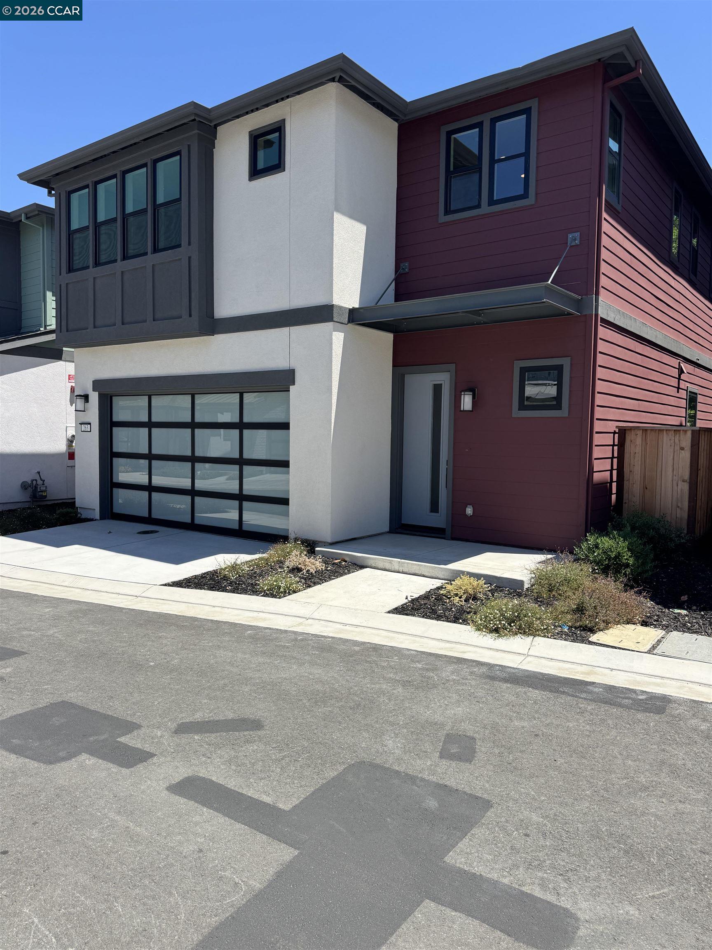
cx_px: 356
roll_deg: -0.4
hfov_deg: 56.8
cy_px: 475
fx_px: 658
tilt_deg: -3.6
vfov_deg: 71.6
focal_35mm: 24
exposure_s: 1/3247
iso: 80
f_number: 1.78
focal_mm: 6.76
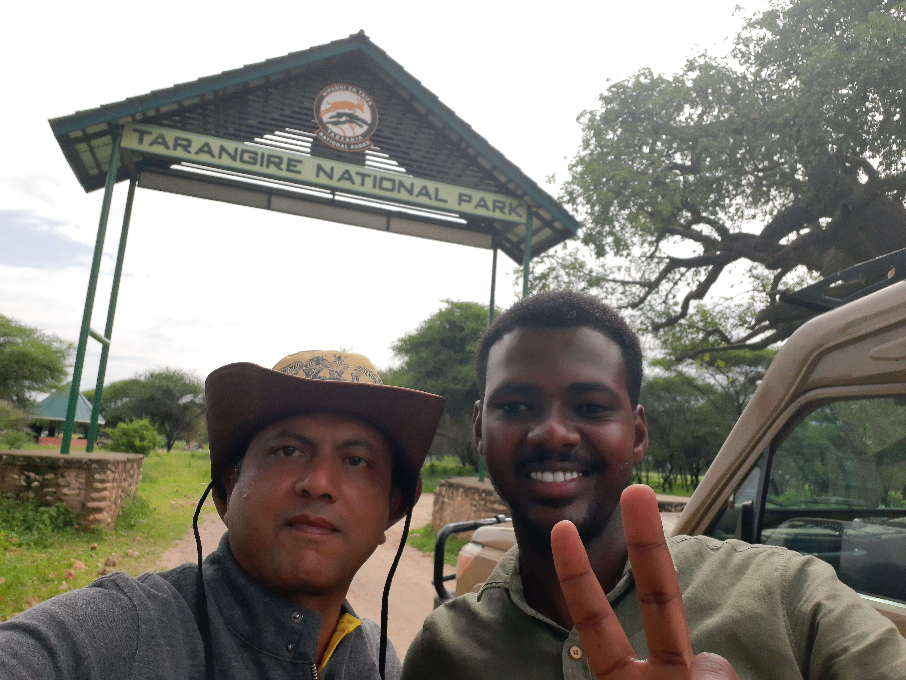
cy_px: 340
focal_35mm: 25
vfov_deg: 54.9
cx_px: 453
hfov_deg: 69.4
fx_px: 654
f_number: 2
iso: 40
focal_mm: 3.72
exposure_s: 1/924
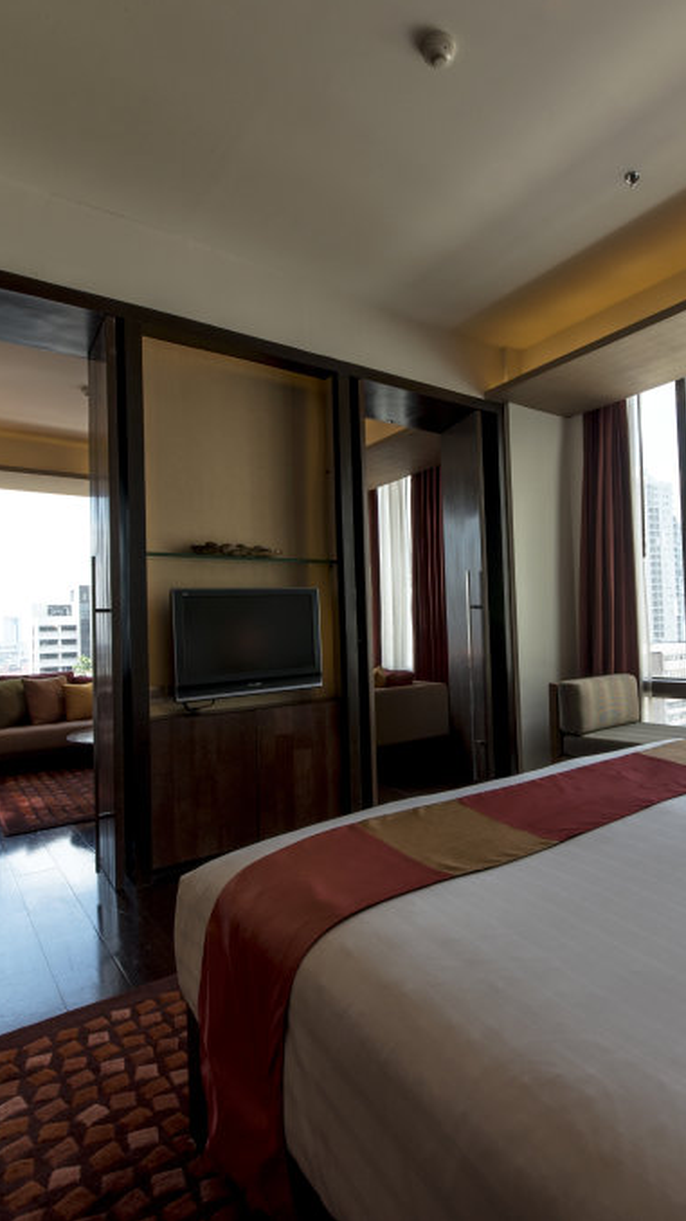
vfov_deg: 89.6
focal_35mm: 19
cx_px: 456
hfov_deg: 57.1
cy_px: 607
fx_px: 615
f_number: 8
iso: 100
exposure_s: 1/25
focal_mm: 12
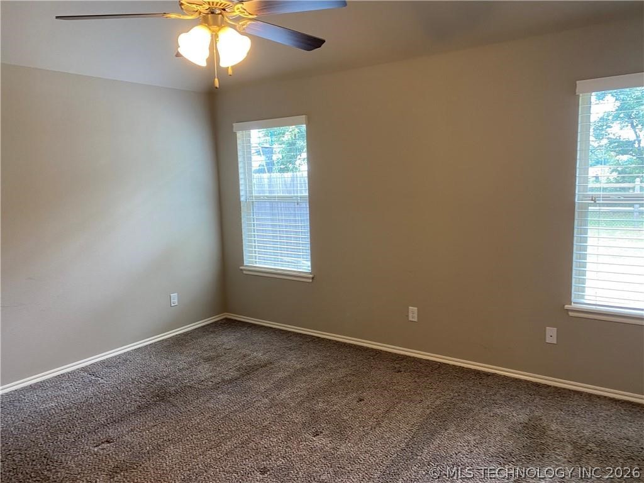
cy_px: 242
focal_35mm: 26
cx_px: 322
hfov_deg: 67.3
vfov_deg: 53.1
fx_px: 484
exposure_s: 1/60
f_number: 1.8
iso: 80
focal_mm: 4.25
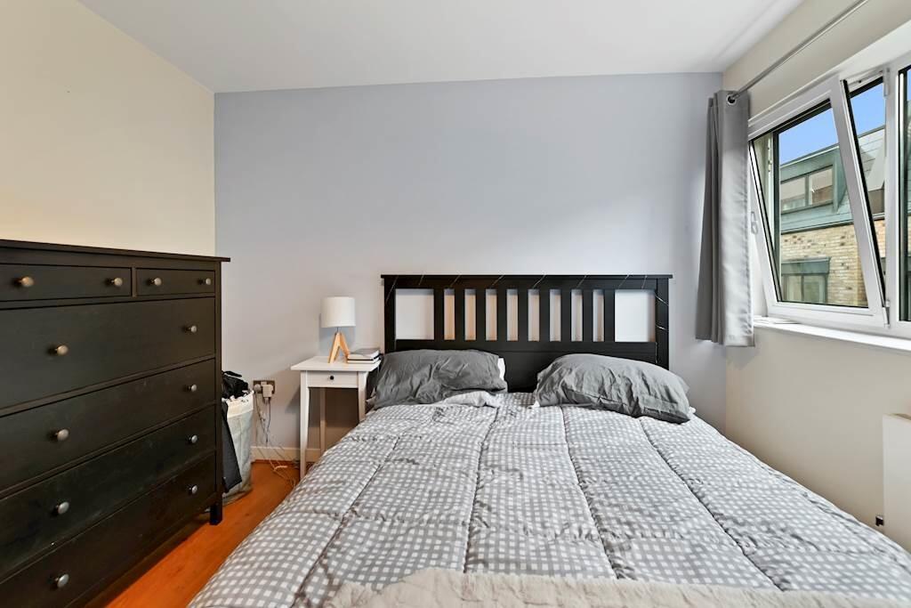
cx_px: 456
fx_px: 380
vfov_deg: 77.3
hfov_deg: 100.4
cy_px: 304
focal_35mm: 15
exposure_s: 1/5
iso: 320
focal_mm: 10
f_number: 5.6
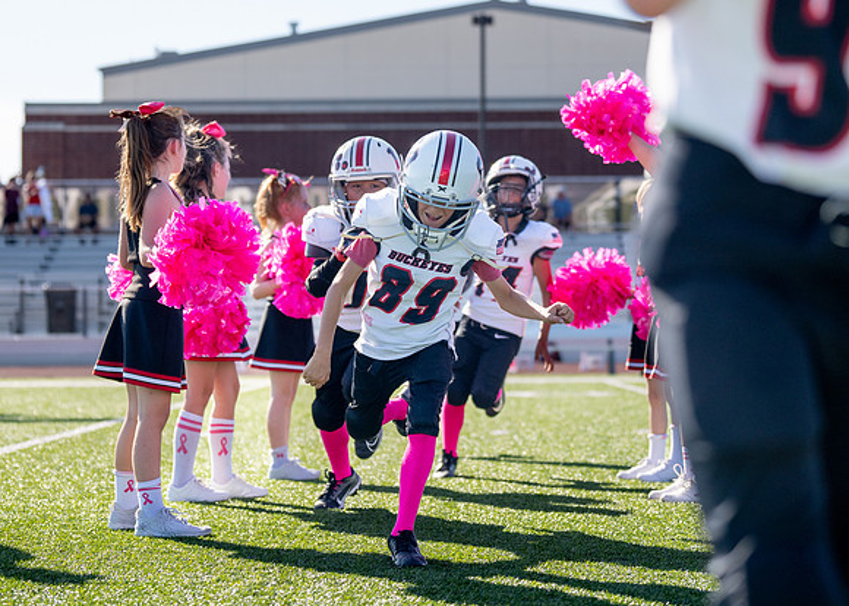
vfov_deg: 14.4
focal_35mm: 99
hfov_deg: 20.1
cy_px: 246
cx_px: 376
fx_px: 2395
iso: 320
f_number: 2.8
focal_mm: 70
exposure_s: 1/3200
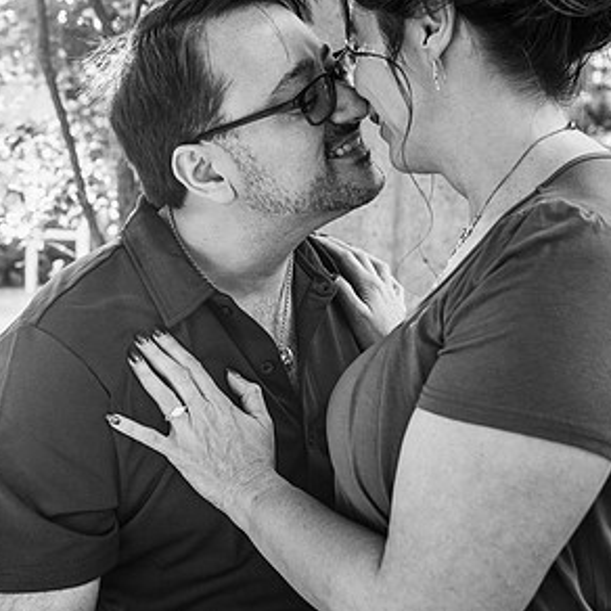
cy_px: 210
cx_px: 123
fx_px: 1178
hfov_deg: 28.5
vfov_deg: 28.9
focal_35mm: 59
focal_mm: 35
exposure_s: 1/200
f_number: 4.5
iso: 640
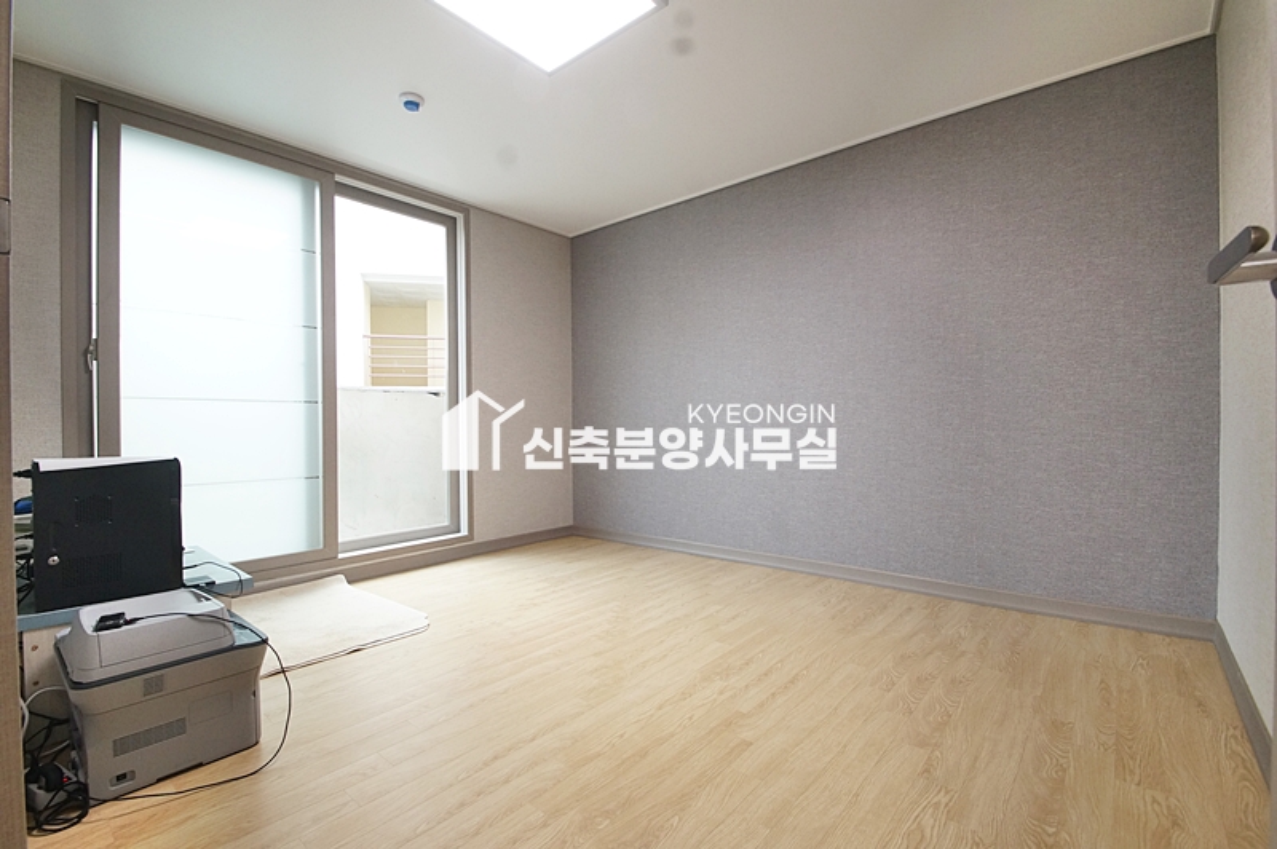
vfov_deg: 77.2
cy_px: 424
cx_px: 638
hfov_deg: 100.4
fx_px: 532
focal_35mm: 15
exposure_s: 1/20
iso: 800
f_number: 9
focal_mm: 10
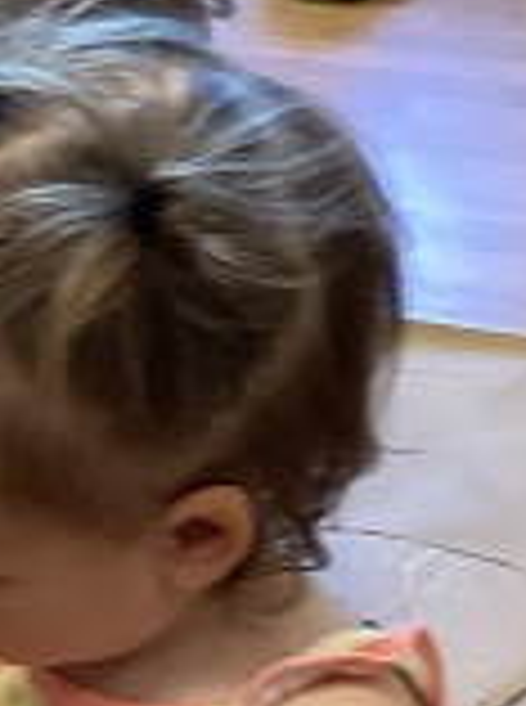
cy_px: 944
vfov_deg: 18.4
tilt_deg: -42.2
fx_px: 2014
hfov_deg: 14.0
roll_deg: -1.4
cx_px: -241
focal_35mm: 99
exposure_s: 1/50
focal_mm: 3.3
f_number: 2.4
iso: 200
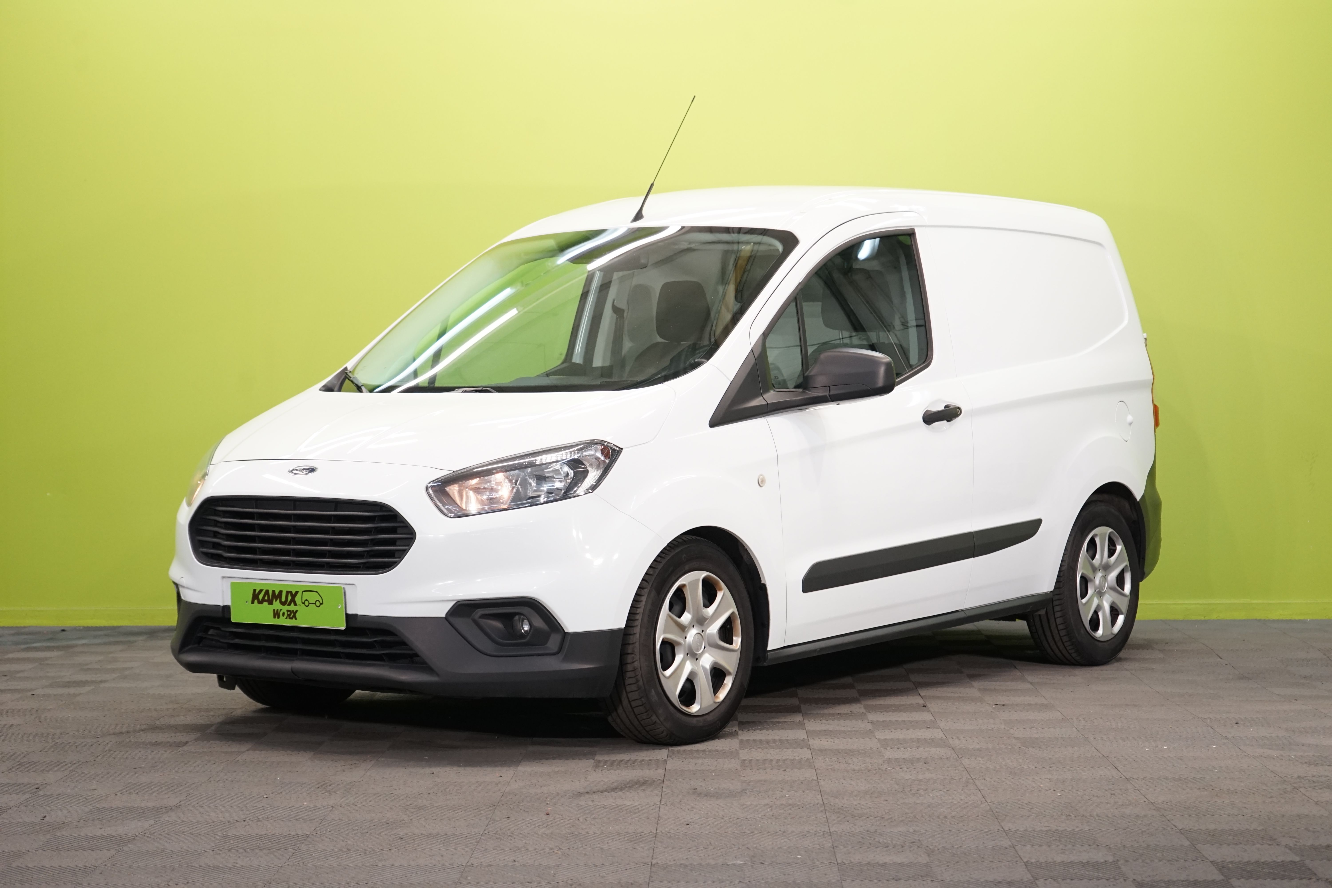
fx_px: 2590
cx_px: 666
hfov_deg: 28.8
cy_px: 444
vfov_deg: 19.5
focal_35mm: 70
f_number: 5.6
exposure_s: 1/100
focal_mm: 70
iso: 1250
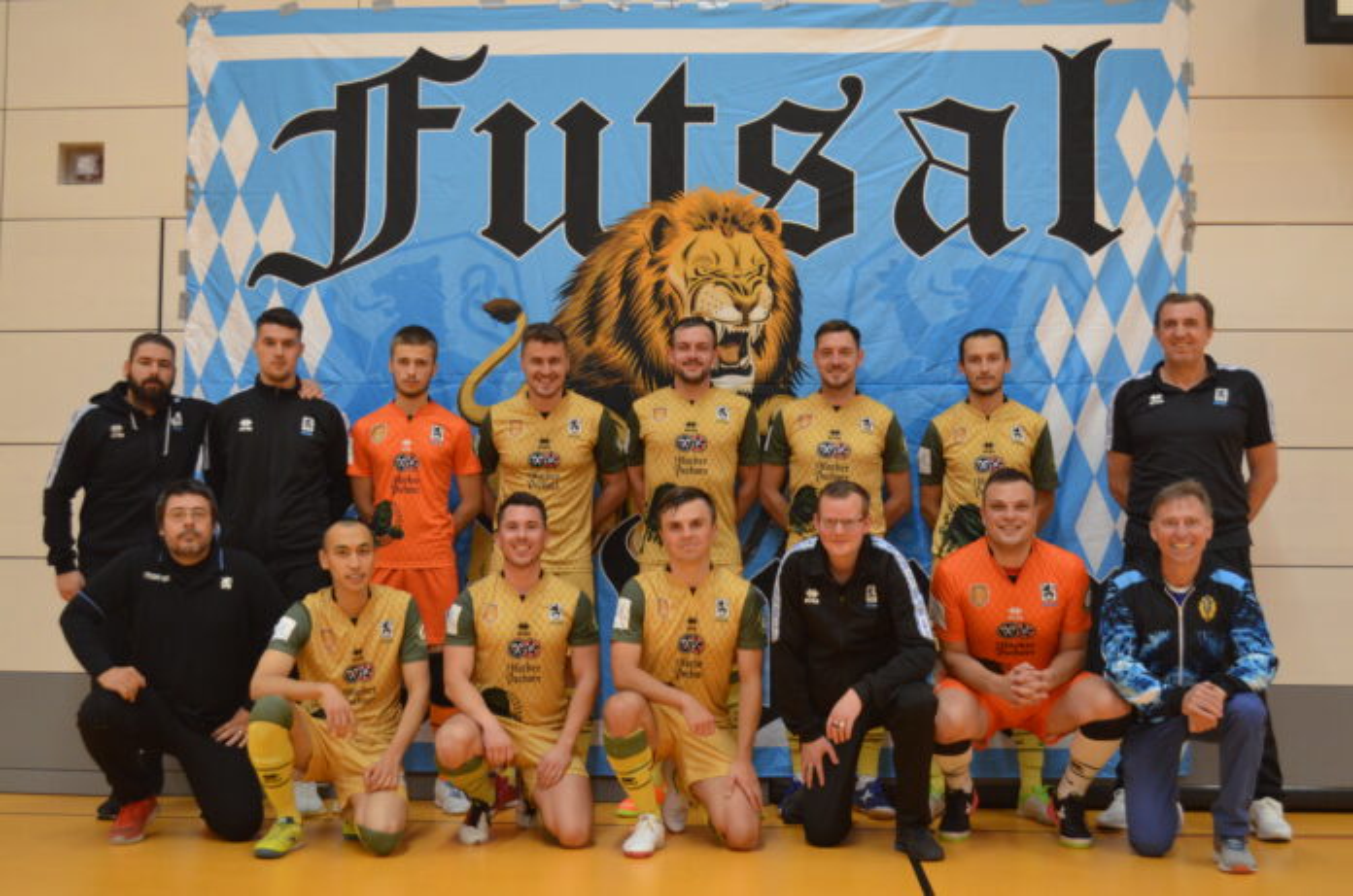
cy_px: 448
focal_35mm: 45
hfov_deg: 43.7
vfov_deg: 29.7
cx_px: 676
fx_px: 1688
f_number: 4.5
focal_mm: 30
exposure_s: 1/125
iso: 1600
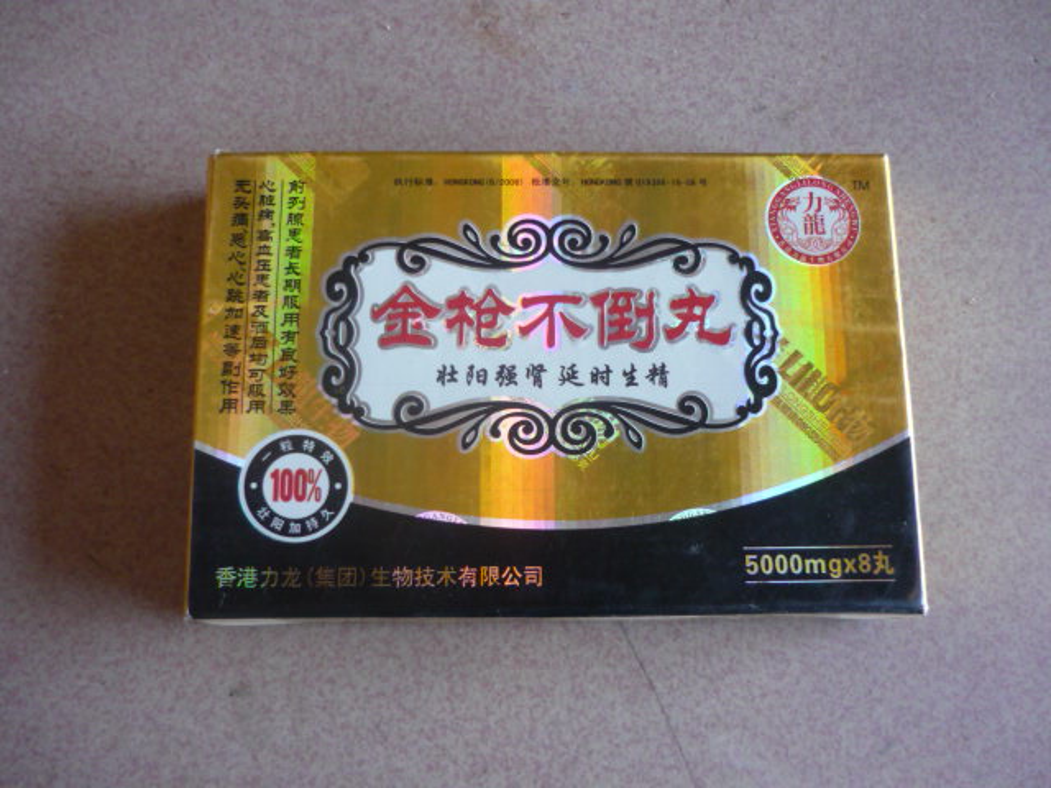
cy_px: 394
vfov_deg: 42.9
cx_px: 526
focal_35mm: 33
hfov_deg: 55.4
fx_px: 1002
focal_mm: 5.5
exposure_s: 1/30
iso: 200
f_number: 2.8
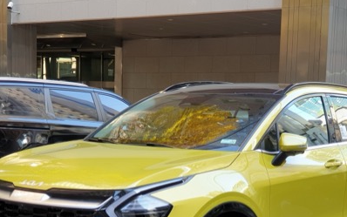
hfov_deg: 24.9
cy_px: 192
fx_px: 785
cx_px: 191
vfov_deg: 15.6
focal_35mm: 83
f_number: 2.4
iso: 100
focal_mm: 6
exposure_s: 1/60
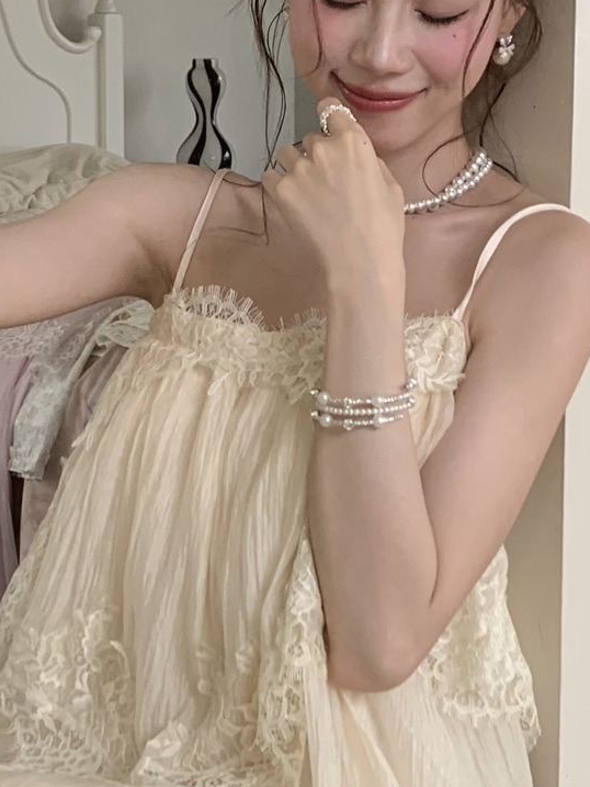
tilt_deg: -8.3
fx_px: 1977
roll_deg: +0.1
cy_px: 360
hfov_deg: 16.9
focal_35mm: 87
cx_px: 211
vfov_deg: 22.5
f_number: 1.8
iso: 100
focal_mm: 4.25
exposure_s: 1/112
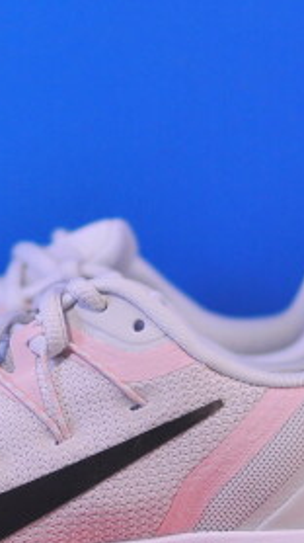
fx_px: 3245
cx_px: -31
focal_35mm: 226
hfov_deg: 5.3
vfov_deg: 9.5
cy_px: 265
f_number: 2.5
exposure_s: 1/320
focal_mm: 50
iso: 250
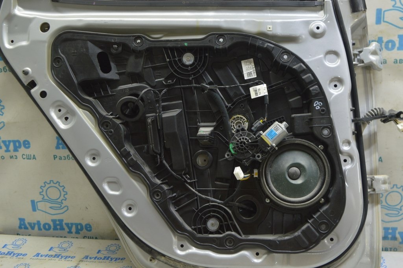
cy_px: 134
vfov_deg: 35.4
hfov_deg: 51.3
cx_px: 202
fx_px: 419
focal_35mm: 38
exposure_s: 1/20
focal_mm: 25
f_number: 5.6
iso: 400
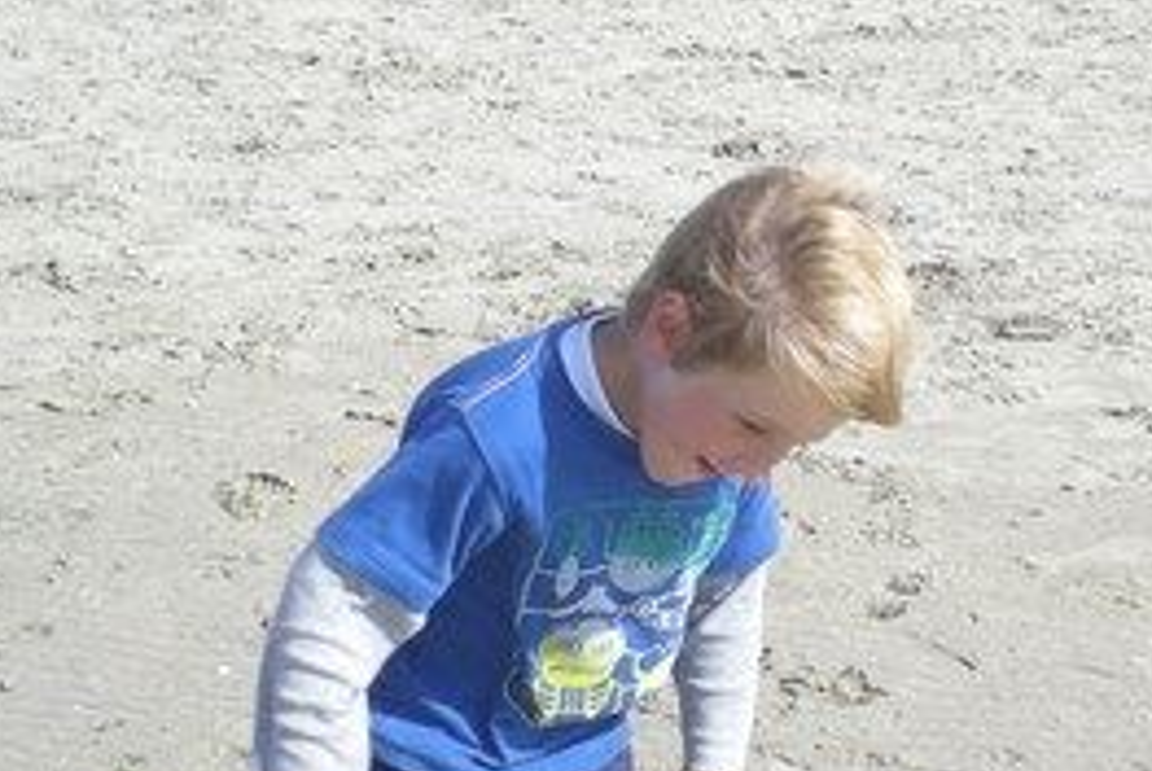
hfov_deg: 22.6
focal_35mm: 90
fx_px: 2883
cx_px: 653
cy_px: 482
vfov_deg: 15.2
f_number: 4.6
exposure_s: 1/239
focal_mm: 6.3
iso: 50
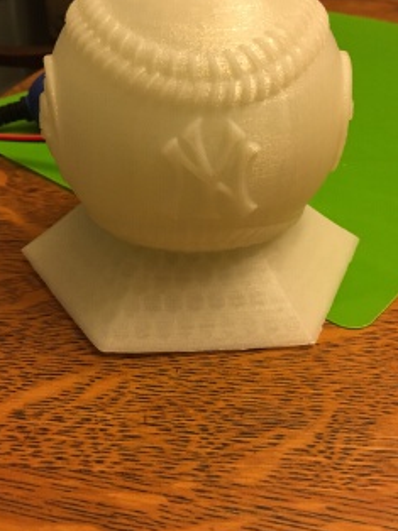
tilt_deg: -30.7
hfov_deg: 38.6
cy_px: 228
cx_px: 178
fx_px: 568
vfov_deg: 50.0
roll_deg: +1.0
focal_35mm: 37
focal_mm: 4.15
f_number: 2.2
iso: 160
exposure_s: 1/30
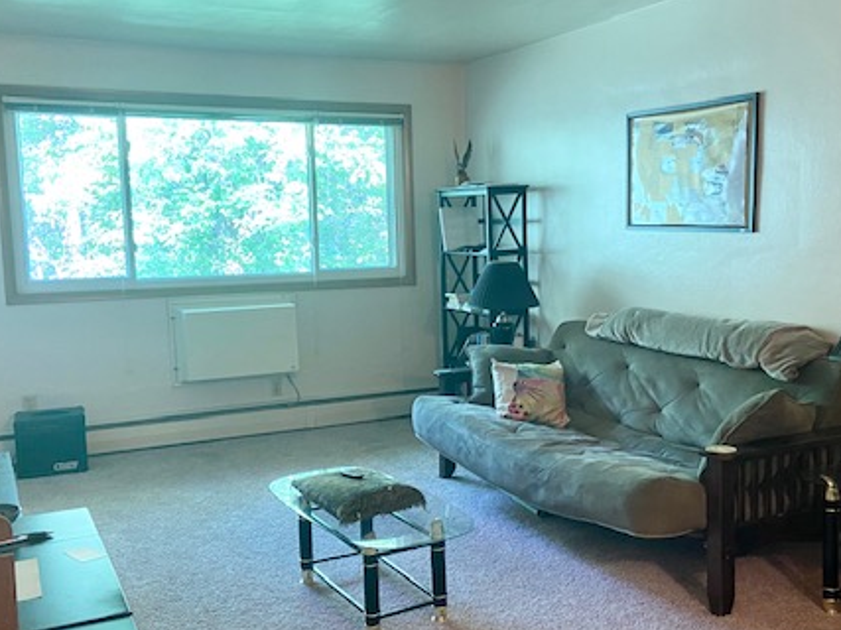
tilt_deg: -6.2
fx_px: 947
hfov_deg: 47.9
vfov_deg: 36.8
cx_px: 445
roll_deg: +1.1
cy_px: 339
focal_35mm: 39
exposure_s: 1/60
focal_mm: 4.25
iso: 250
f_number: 1.8
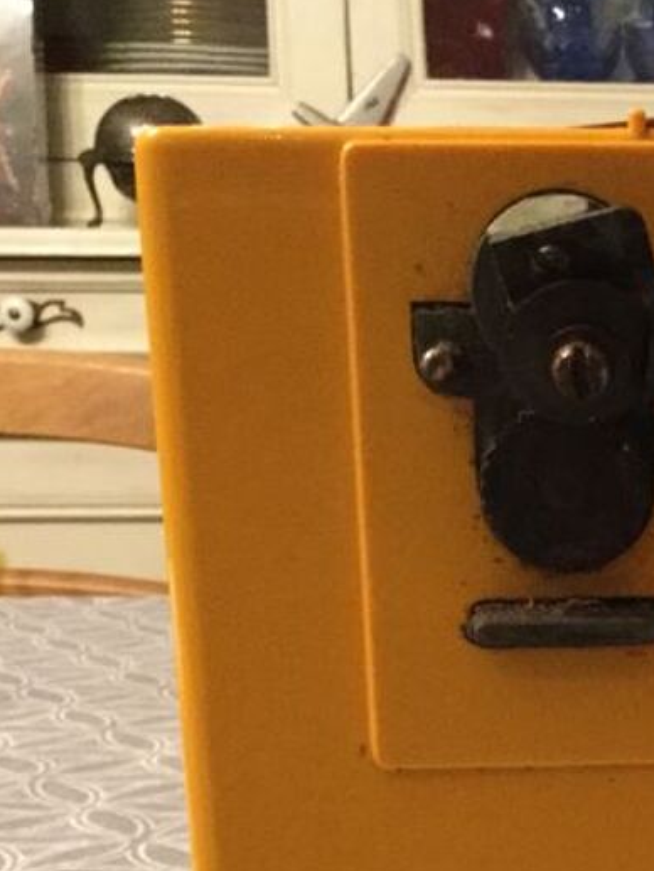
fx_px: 2014
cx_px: 784
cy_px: 764
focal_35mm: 80
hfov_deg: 17.6
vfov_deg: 23.8
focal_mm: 3.3
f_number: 2.4
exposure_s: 1/17
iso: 320
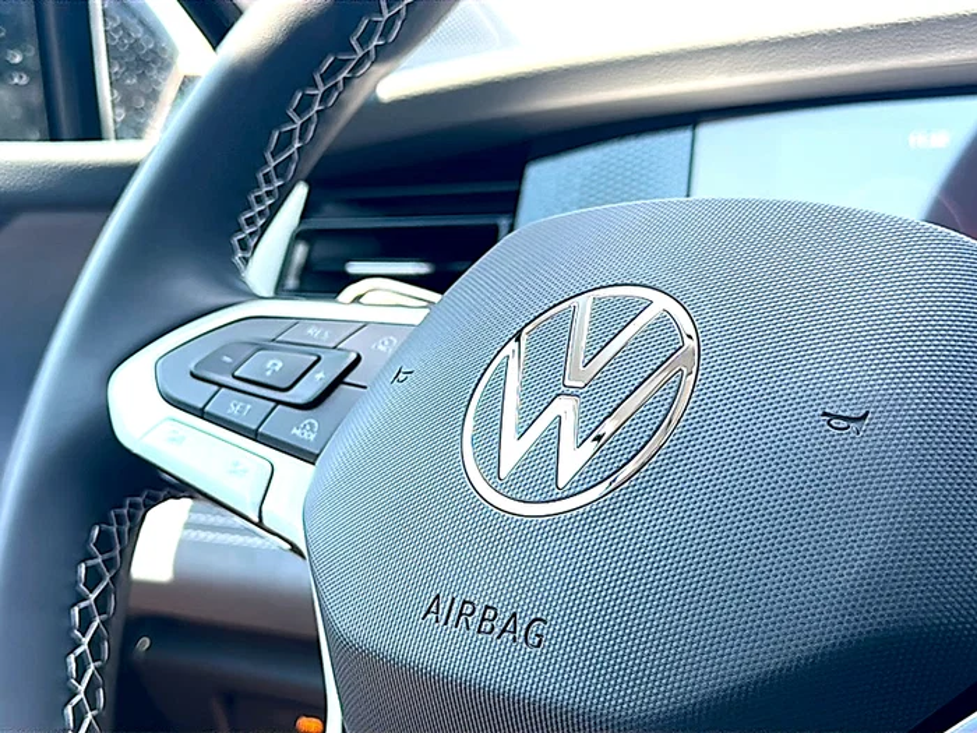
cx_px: 488
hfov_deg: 41.2
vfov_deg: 31.5
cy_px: 366
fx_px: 1298
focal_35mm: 46
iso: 80
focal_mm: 6.86
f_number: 1.78
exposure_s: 1/277
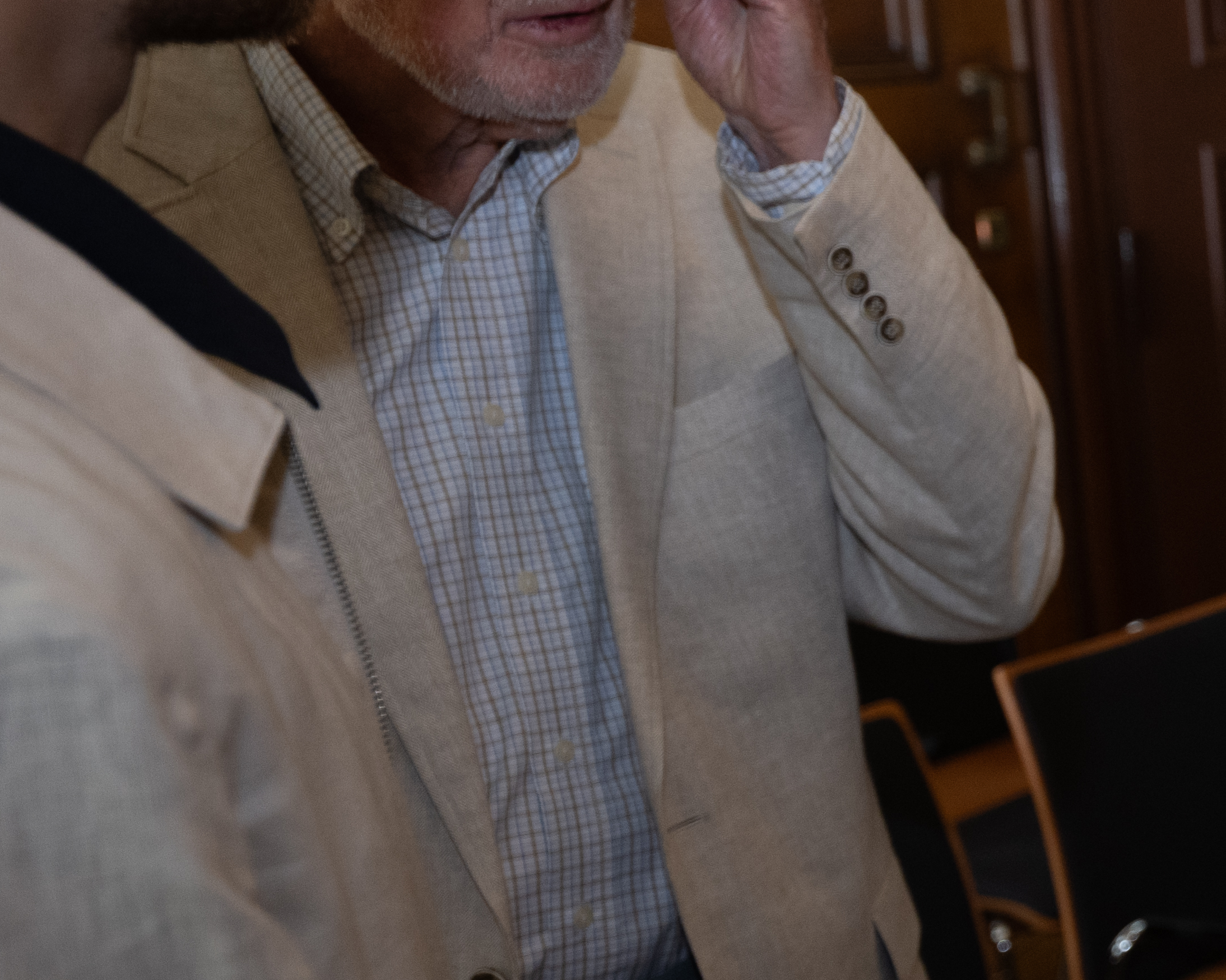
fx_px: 3084
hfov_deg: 18.4
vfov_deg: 18.1
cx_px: 2112
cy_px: 522
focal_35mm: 85
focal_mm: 24
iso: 500
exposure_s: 1/200
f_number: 3.2
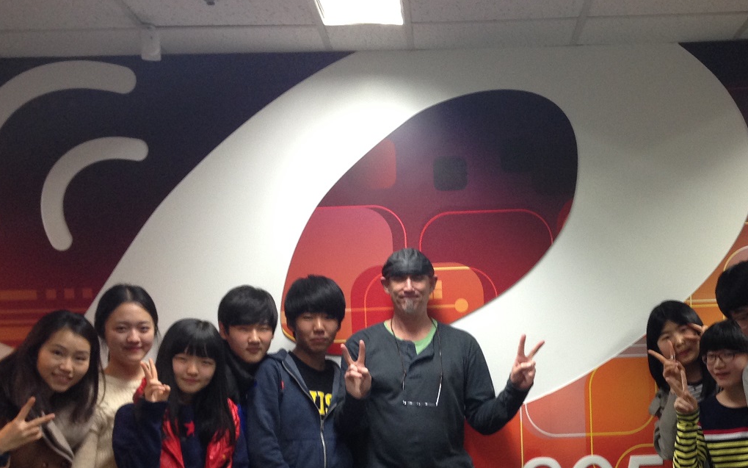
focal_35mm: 56
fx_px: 1142
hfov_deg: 36.0
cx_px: 477
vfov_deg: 22.6
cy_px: 417
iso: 100
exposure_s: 1/20
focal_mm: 4.12
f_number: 2.4
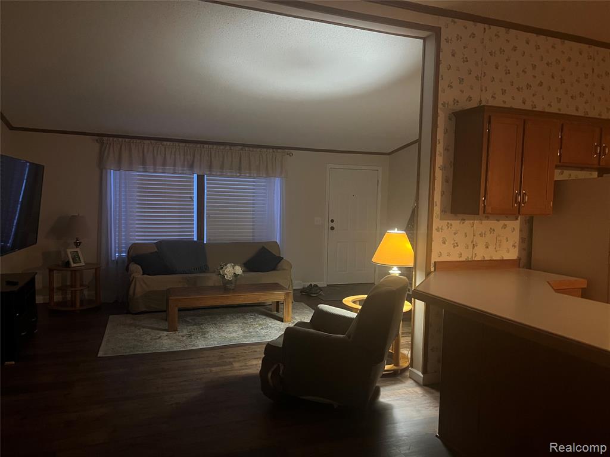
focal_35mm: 26
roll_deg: +0.0
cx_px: 305
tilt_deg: -4.8
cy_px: 228
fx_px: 458
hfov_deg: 67.3
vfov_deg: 53.1
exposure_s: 1/30
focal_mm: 5.7
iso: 640
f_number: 1.5
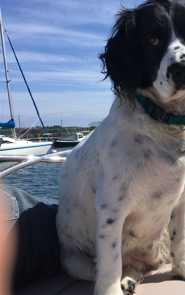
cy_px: 145
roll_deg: +2.1
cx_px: 190
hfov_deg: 25.9
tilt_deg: -3.7
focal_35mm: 47
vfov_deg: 42.6
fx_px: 379
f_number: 2.2
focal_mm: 4.15
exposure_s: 1/2137
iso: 25
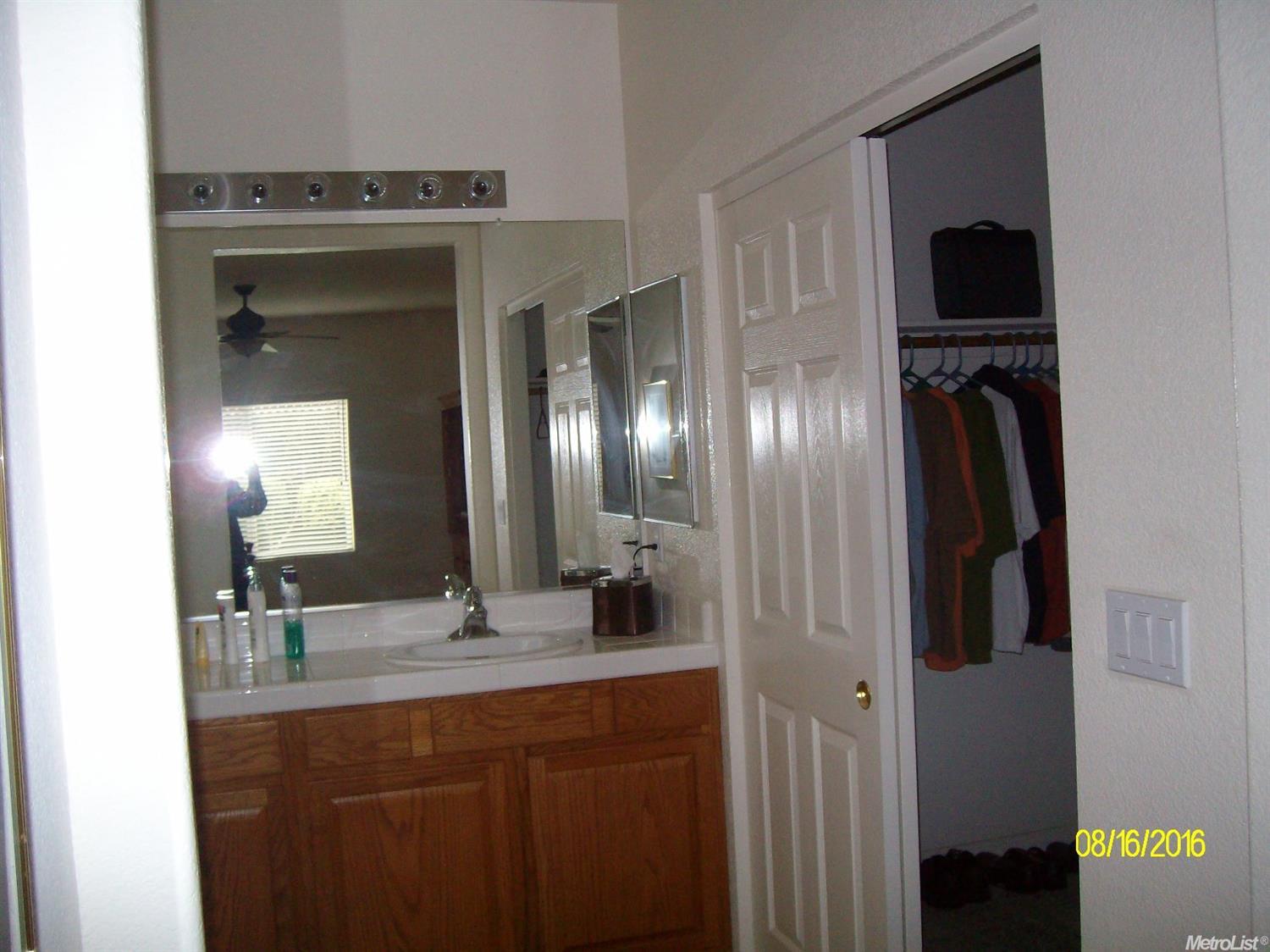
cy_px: 476
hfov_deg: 52.6
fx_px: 1284
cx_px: 635
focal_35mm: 35
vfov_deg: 40.7
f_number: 2.8
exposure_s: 1/40
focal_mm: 5.8
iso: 200
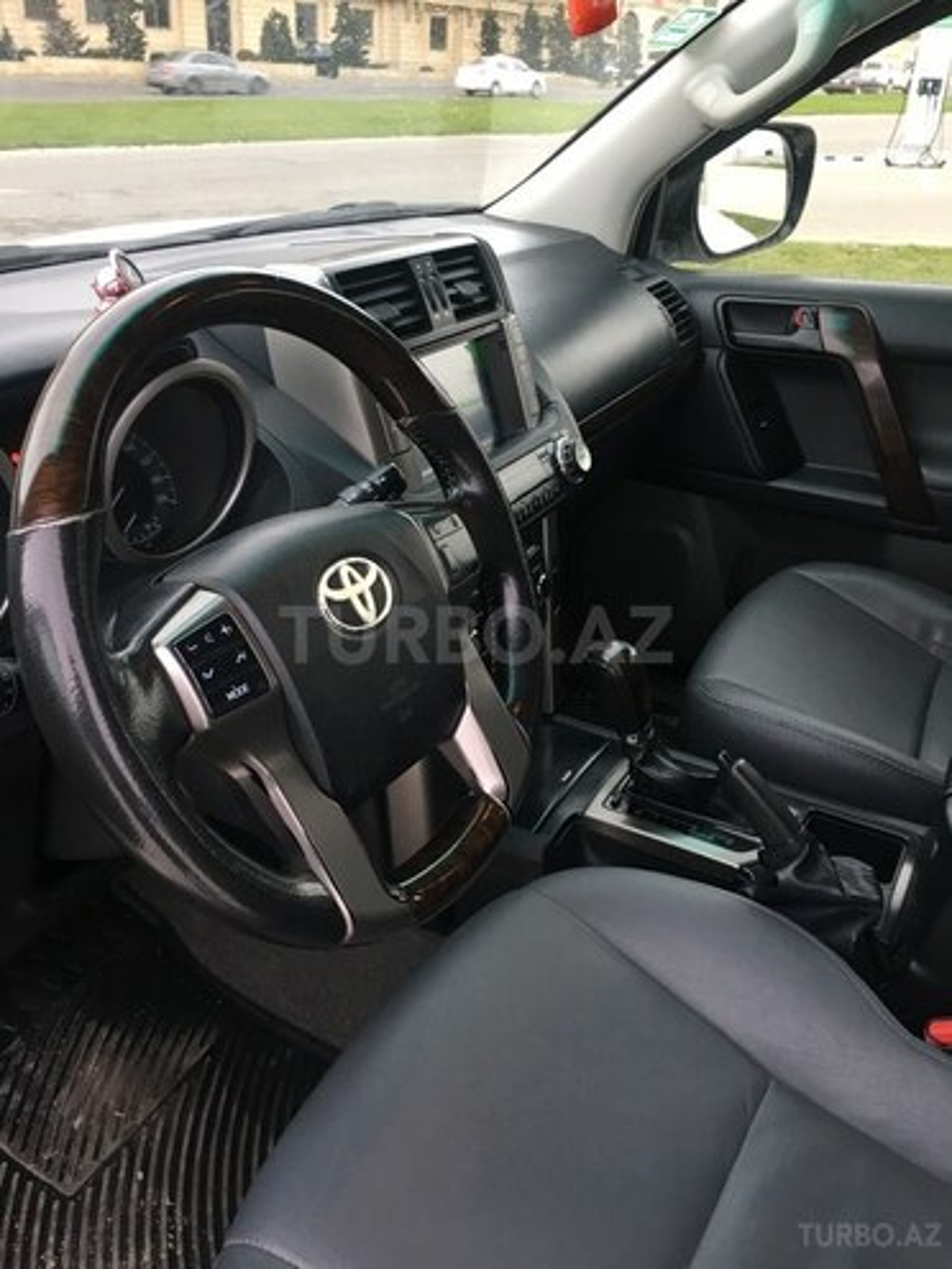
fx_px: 1063
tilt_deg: -27.4
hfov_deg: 48.2
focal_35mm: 29
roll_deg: -3.1
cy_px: 634
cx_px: 476
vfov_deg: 61.7
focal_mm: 4.15
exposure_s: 1/33
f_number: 2.2
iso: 100
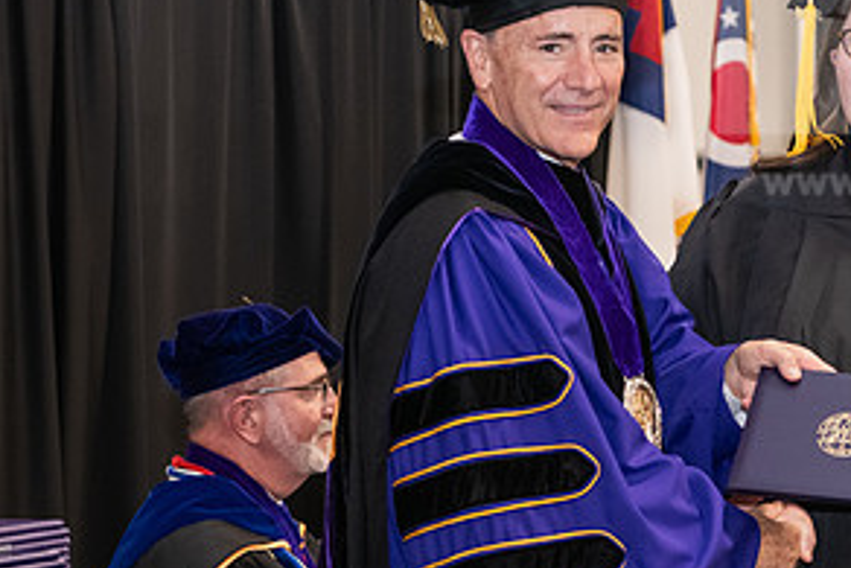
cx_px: 630
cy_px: 243
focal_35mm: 139
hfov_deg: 14.7
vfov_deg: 9.9
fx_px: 3287
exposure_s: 1/125
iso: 2500
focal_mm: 70
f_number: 5
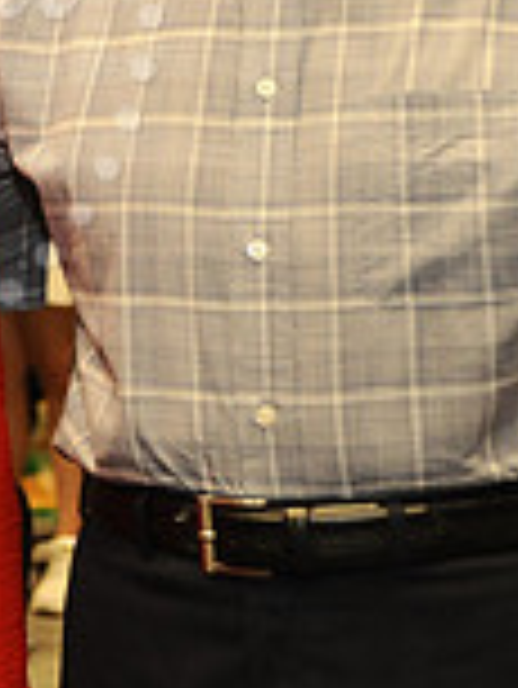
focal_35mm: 219
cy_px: -27
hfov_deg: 6.7
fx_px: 4363
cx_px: -266
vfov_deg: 9.0
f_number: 5.6
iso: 2000
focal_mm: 60
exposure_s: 1/80
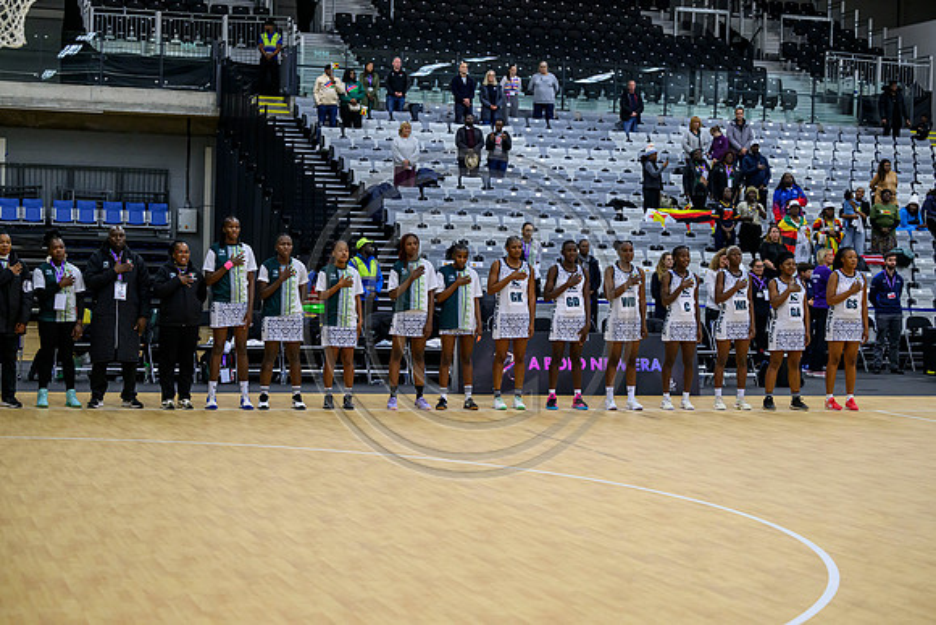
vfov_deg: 19.5
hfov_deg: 28.8
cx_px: 468
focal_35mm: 70
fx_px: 1820
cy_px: 312
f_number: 3.2
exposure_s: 1/1250
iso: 4000
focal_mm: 70
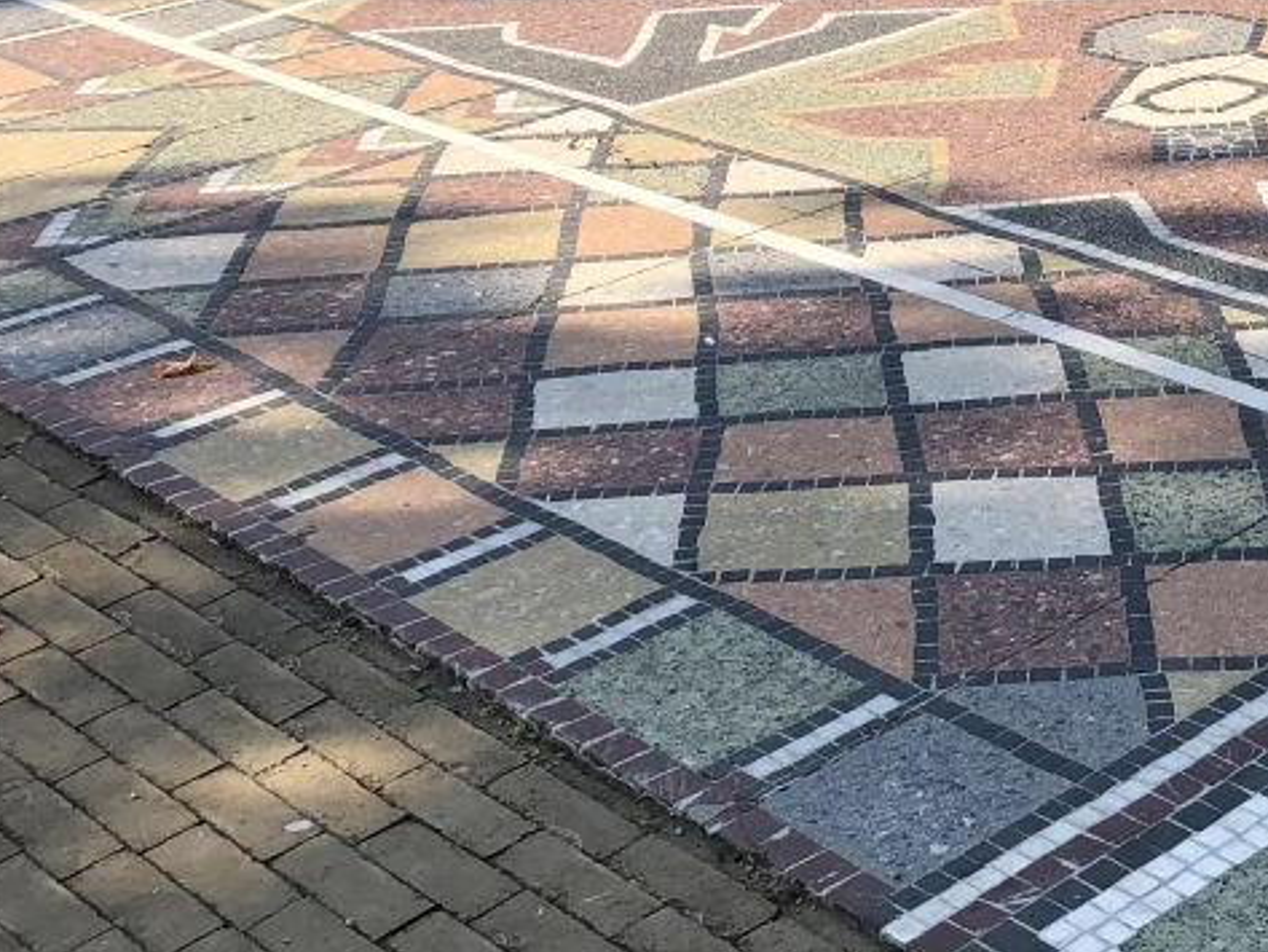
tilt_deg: -11.8
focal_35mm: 71
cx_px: 1204
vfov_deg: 19.9
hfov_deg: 26.2
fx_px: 2601
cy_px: -70
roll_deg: +1.7
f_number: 1.8
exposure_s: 1/813
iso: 20
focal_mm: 4
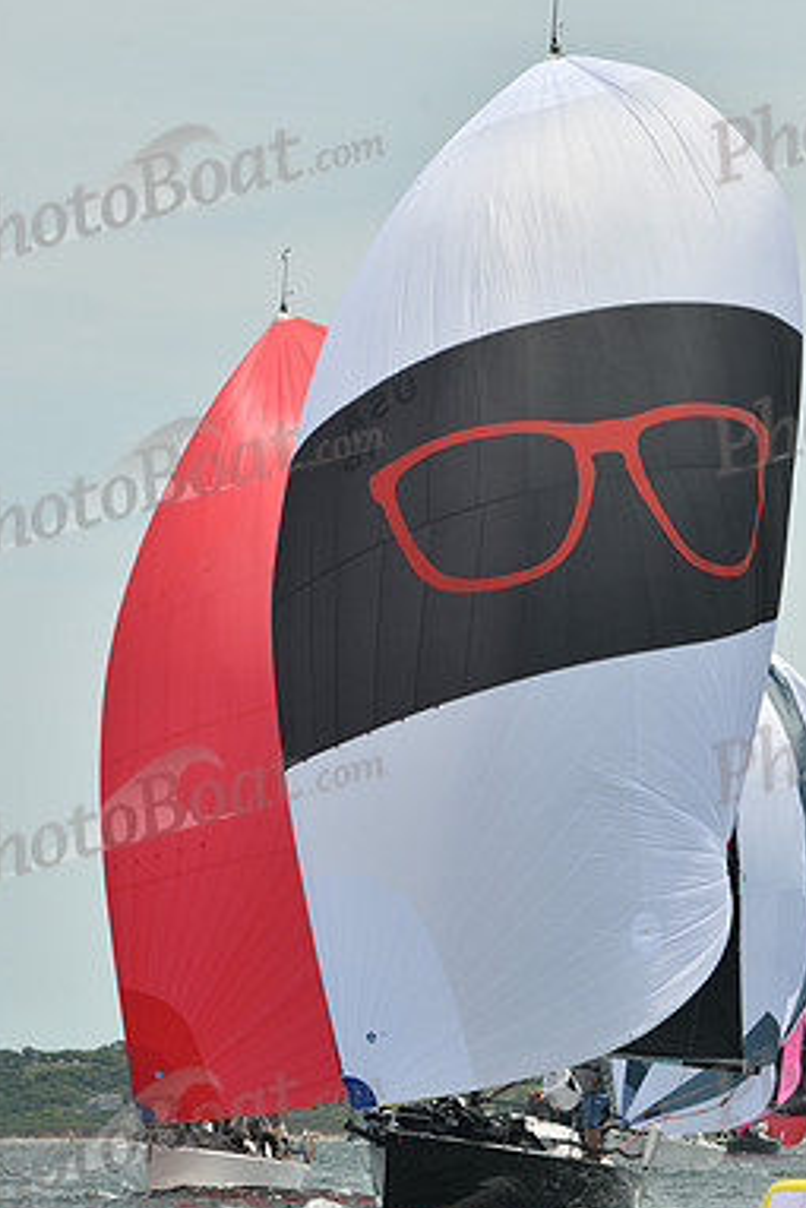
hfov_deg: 5.3
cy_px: 604
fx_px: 8656
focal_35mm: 258
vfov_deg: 8.0
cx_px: 548
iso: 320
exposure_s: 1/1250
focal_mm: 170
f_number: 10
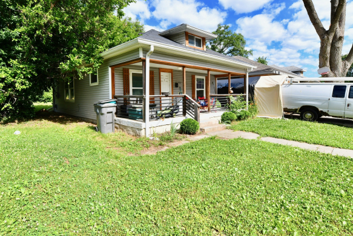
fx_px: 177
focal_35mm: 18
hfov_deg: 89.5
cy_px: 99
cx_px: 154
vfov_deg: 67.0
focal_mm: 14
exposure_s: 1/500
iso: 640
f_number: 11
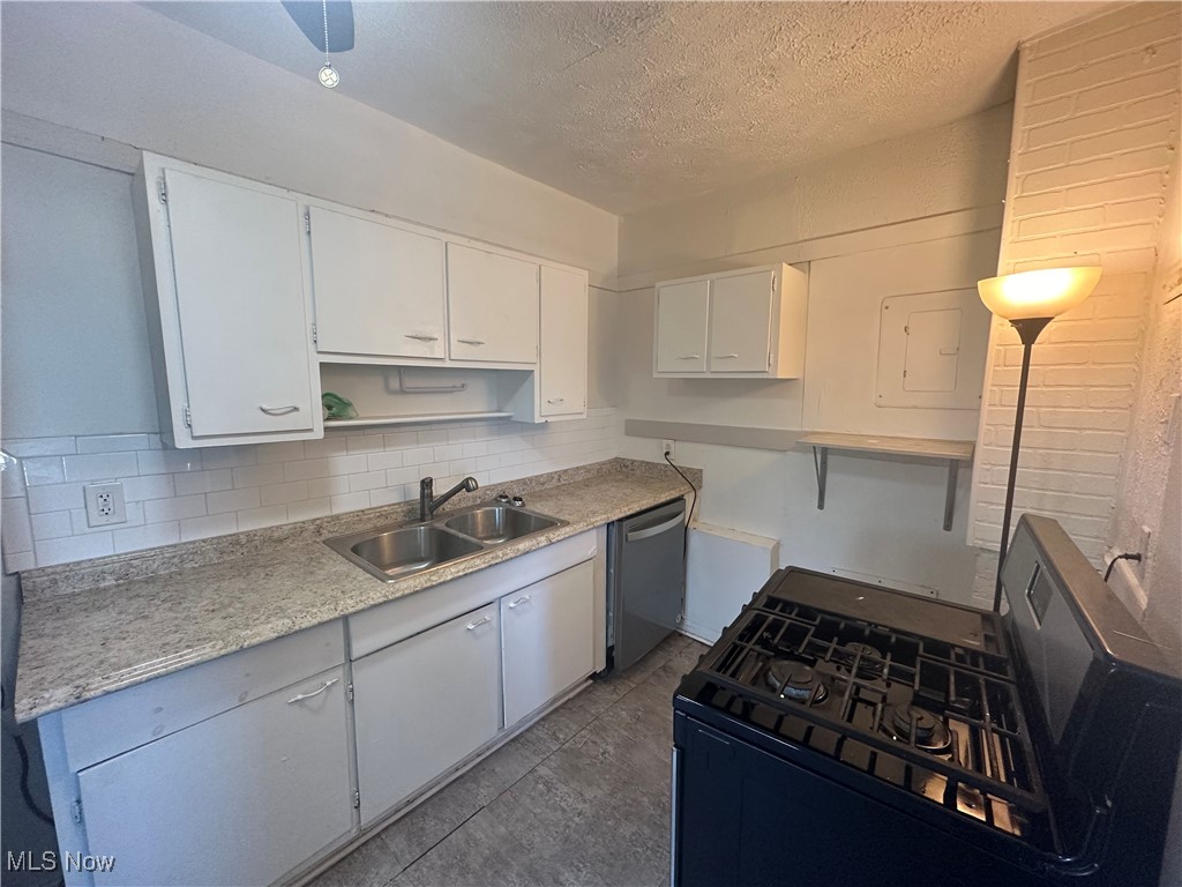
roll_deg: -0.8
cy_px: 444
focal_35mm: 14
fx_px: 478
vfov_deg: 85.7
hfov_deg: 102.1
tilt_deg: -8.1
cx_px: 591
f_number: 2.2
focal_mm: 2.22
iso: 320
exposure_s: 1/120
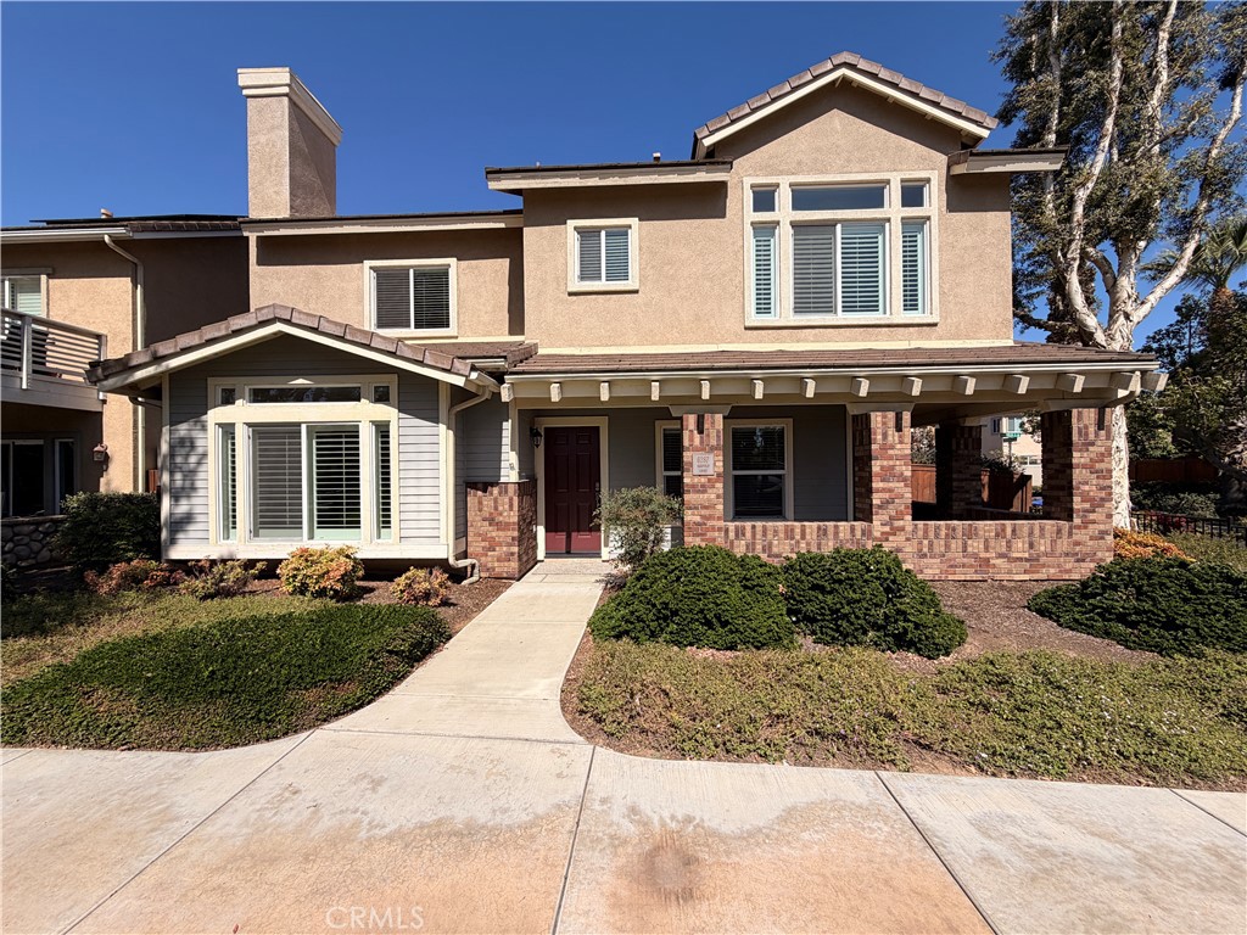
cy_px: 468
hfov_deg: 102.1
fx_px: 504
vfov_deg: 85.7
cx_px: 624
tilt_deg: +0.6
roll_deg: +0.7
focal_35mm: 14
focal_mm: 2.22
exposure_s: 1/1033
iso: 20
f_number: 2.2
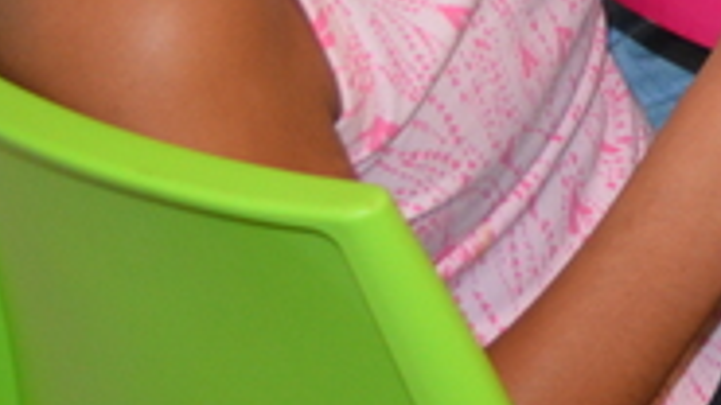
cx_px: 1068
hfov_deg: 10.0
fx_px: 3995
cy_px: -567
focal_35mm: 209
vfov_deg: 5.6
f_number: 4
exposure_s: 1/60
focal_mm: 24
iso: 450
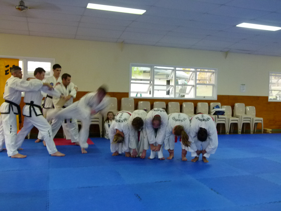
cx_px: 140
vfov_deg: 41.8
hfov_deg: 54.0
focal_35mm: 34
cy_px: 106
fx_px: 276
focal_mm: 6.1
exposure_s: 1/30
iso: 400
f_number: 3
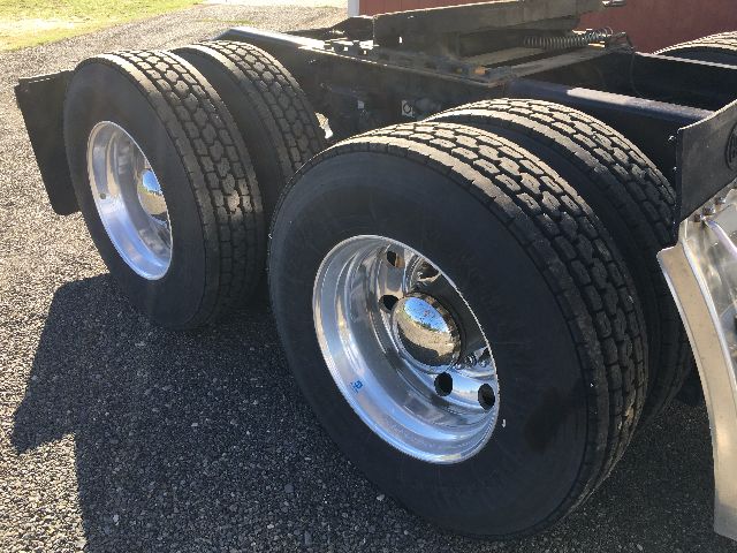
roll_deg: -1.2
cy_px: 276
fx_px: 617
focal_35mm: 29
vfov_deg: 48.2
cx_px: 368
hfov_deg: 61.7
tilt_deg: -28.5
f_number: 2.2
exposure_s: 1/409
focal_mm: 4.15
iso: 25
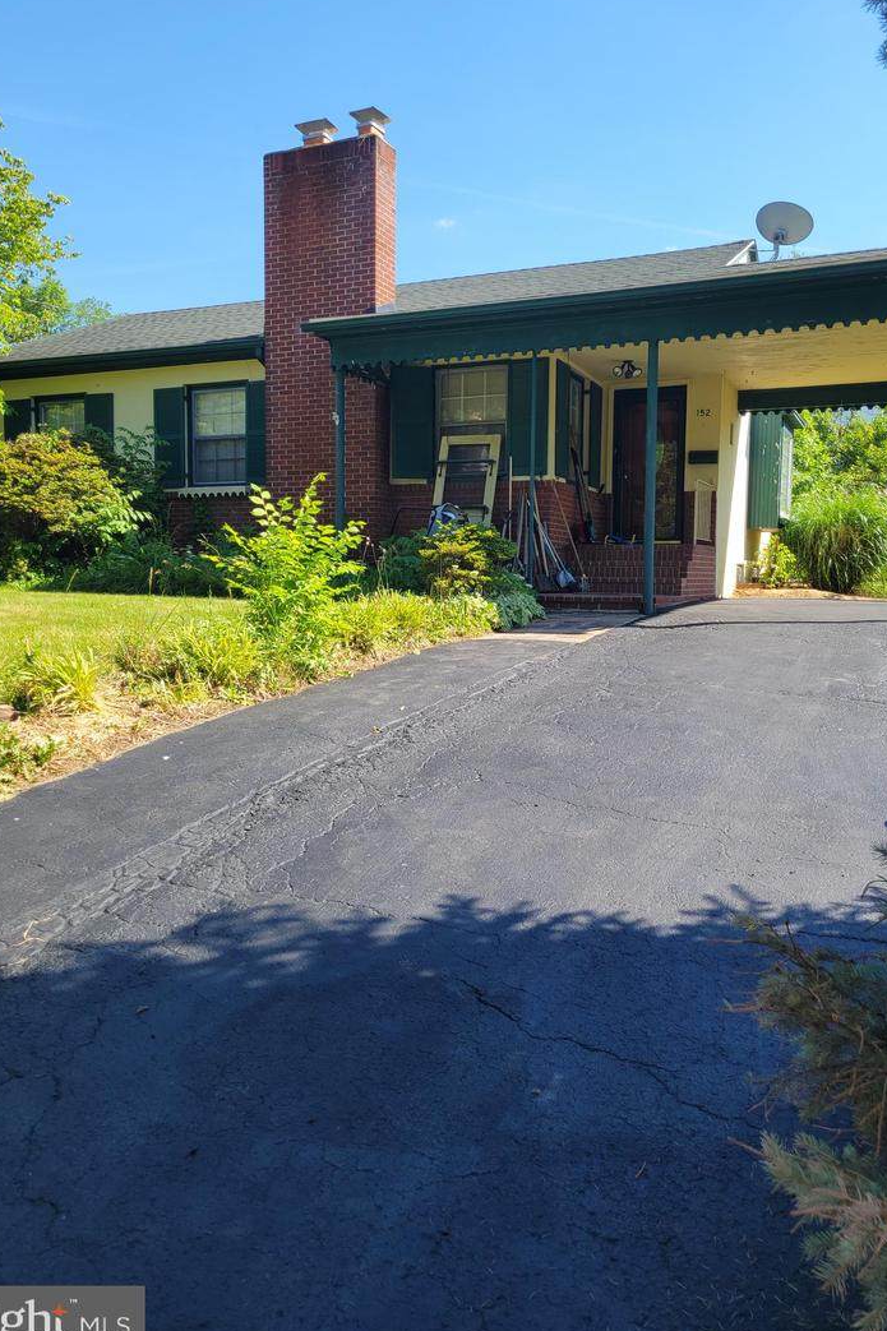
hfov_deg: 46.4
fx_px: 1035
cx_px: 438
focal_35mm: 28
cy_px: 670
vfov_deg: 65.5
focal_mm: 5.4
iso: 40
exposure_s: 1/922
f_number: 1.8
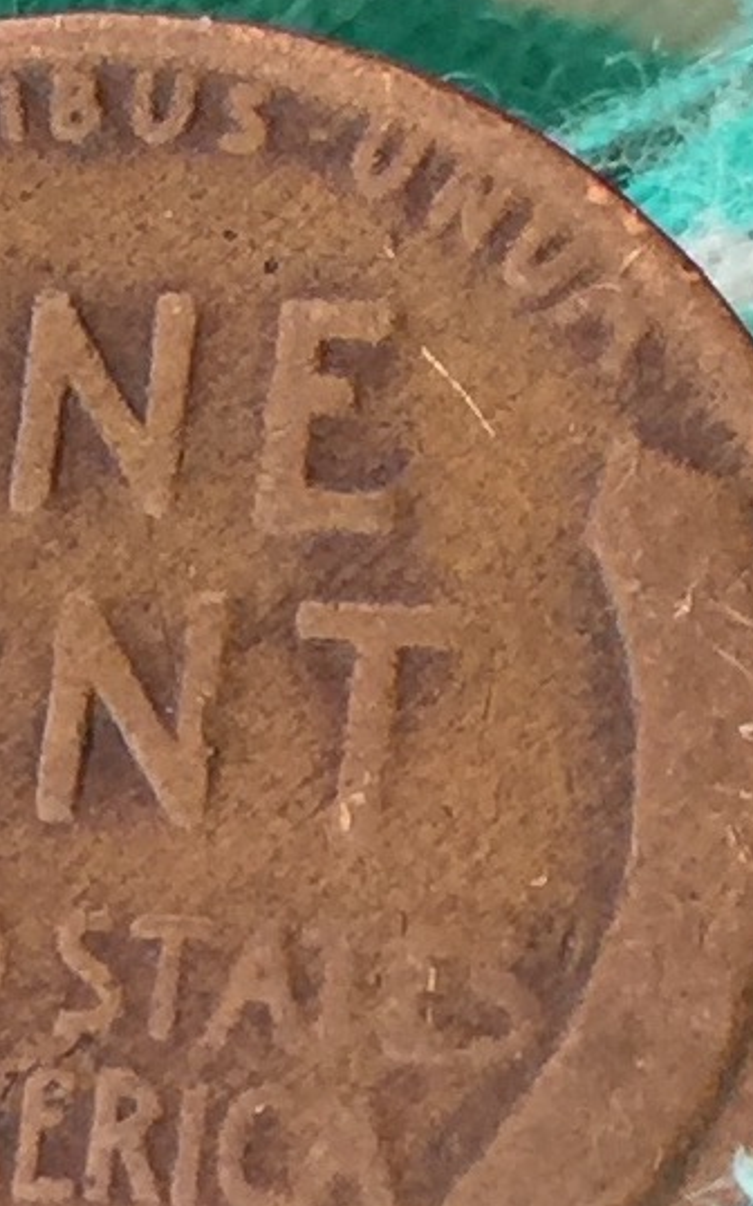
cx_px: 94
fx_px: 1741
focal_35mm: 53
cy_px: 1015
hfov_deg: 23.8
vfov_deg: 36.5
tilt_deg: -66.6
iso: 32
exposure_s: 1/40
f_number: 2.2
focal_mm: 4.15
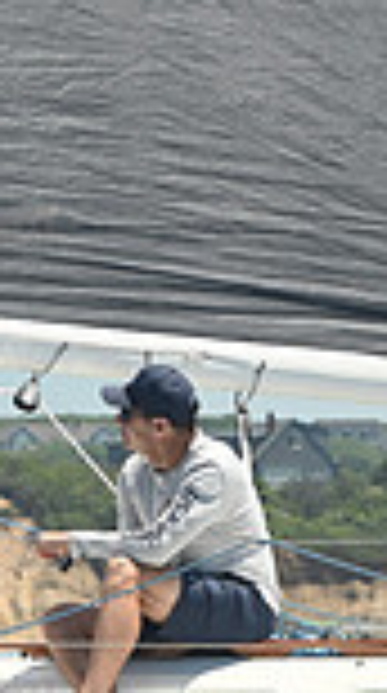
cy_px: 457
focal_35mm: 475
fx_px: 8713
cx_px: 292
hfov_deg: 2.5
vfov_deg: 4.6
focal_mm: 120
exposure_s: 1/1000
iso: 320
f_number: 7.1
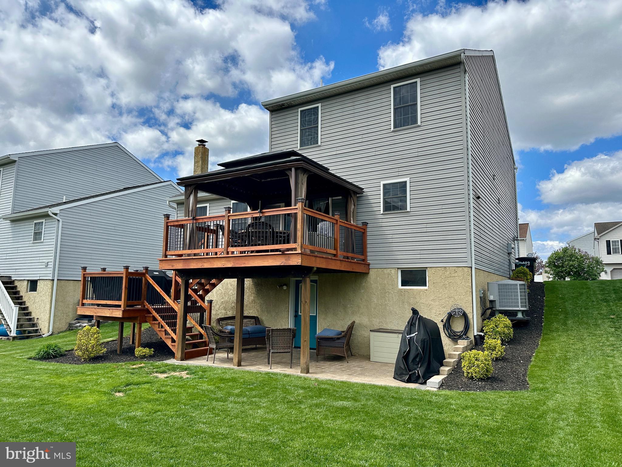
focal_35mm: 24
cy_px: 234
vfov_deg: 56.8
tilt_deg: +8.5
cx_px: 311
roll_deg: -0.1
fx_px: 431
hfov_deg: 71.6
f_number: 1.78
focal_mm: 6.86
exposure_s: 1/3597
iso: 80
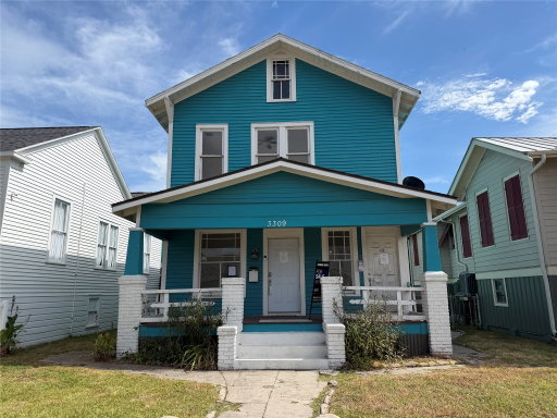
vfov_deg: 56.8
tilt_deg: +11.3
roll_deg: +0.7
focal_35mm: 24
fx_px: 386
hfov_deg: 71.6
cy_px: 209
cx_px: 278
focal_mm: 6.76
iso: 80
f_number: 1.78
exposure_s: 1/5319
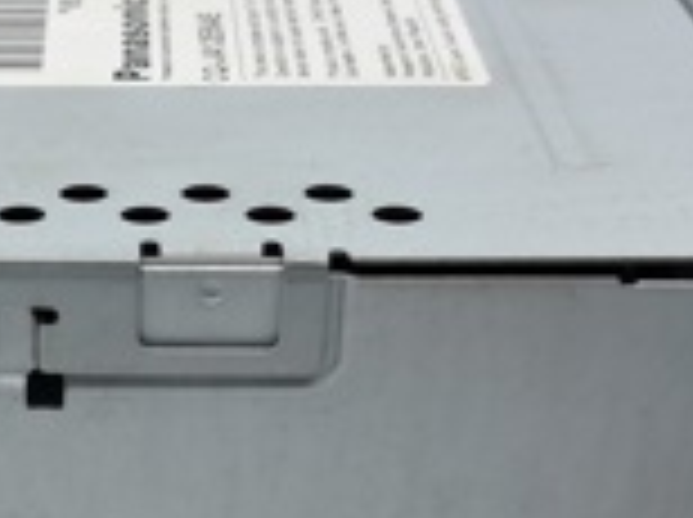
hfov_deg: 17.2
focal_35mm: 112
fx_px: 2239
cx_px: 0
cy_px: 610
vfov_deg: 12.9
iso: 50
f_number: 1.8
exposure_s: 1/50
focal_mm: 4
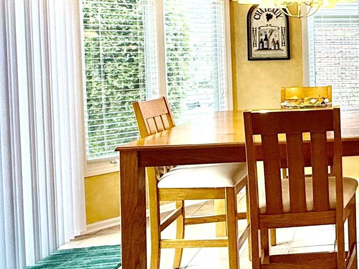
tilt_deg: -0.7
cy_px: 73
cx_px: 430
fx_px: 487
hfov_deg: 33.1
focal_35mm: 47
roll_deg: +1.2
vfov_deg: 30.4
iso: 160
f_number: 2.2
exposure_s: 1/120
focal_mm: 2.22
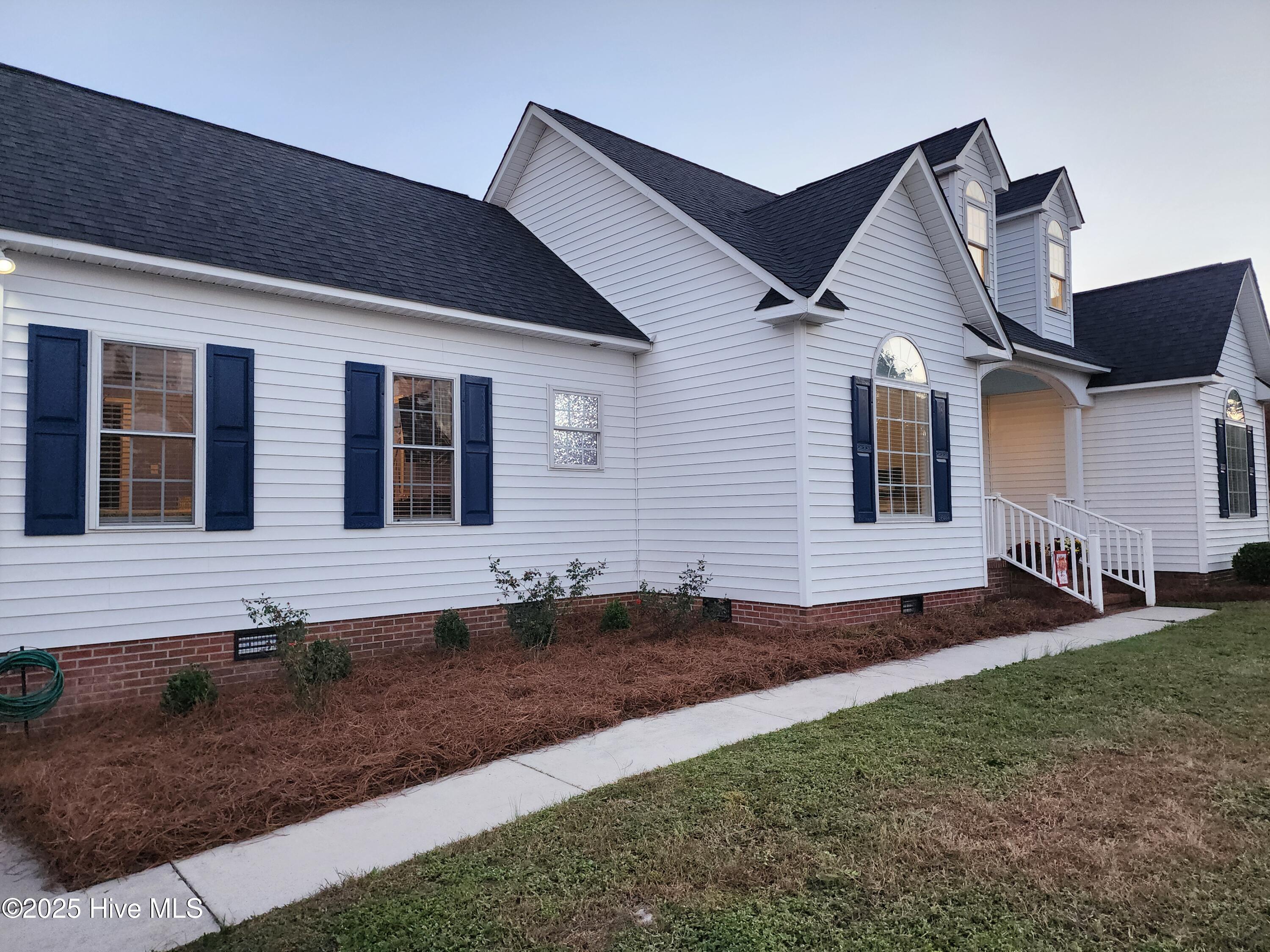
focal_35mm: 23
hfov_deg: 73.9
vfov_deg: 58.9
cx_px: 635
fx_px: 844
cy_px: 476
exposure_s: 1/180
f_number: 1.8
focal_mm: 6.4
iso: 200
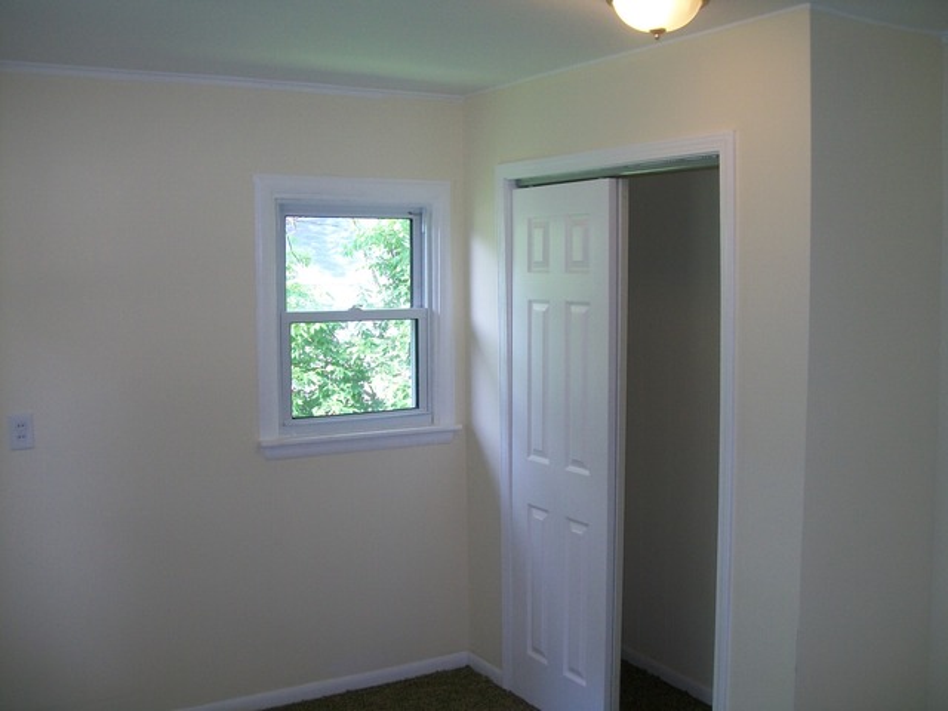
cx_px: 474
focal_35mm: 36
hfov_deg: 51.4
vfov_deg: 39.7
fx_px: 986
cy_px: 356
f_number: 2.7
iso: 80
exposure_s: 1/50
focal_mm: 6
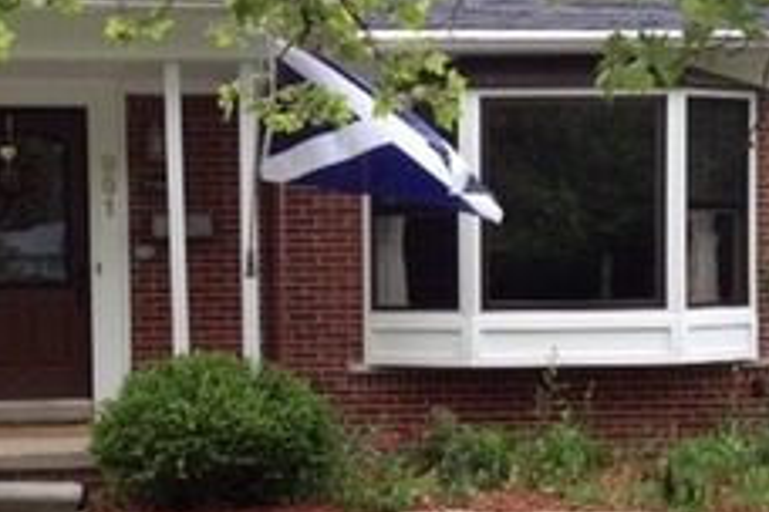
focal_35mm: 72
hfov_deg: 27.9
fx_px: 1538
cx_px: 266
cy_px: 320
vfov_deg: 18.9
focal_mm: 4.28
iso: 100
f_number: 2.4
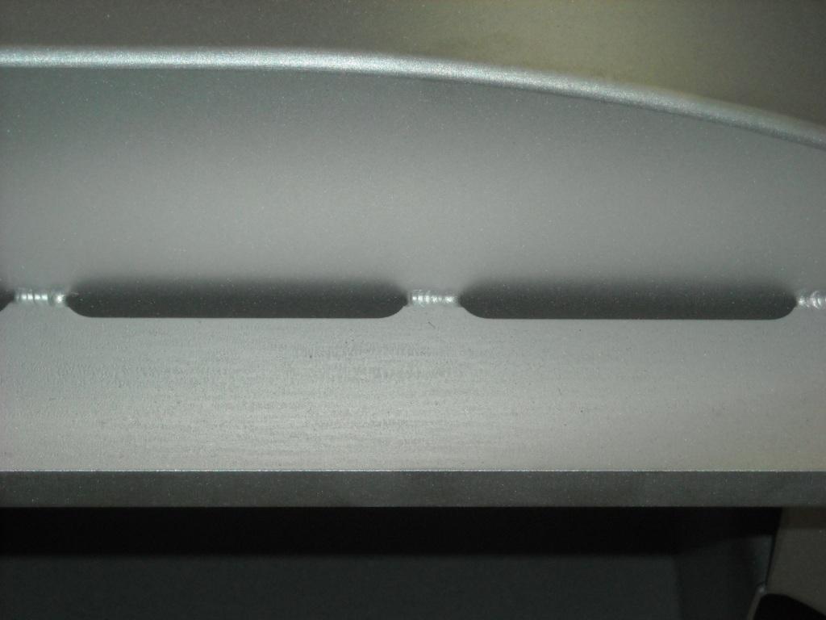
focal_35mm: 105
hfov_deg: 18.7
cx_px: 413
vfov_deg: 14.1
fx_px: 2505
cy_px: 310
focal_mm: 17.1
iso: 200
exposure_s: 1/125
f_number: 4.7
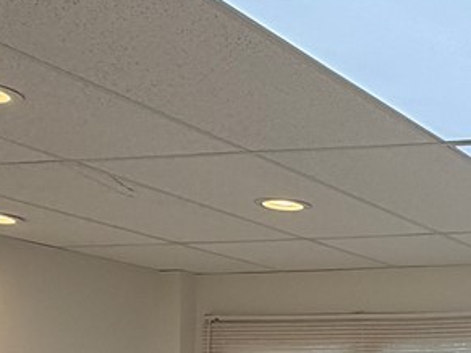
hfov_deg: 20.2
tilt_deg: +2.5
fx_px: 1047
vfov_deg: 18.4
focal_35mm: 77
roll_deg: +0.8
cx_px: 783
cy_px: 393
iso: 50
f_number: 2.2
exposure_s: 1/142
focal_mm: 2.22
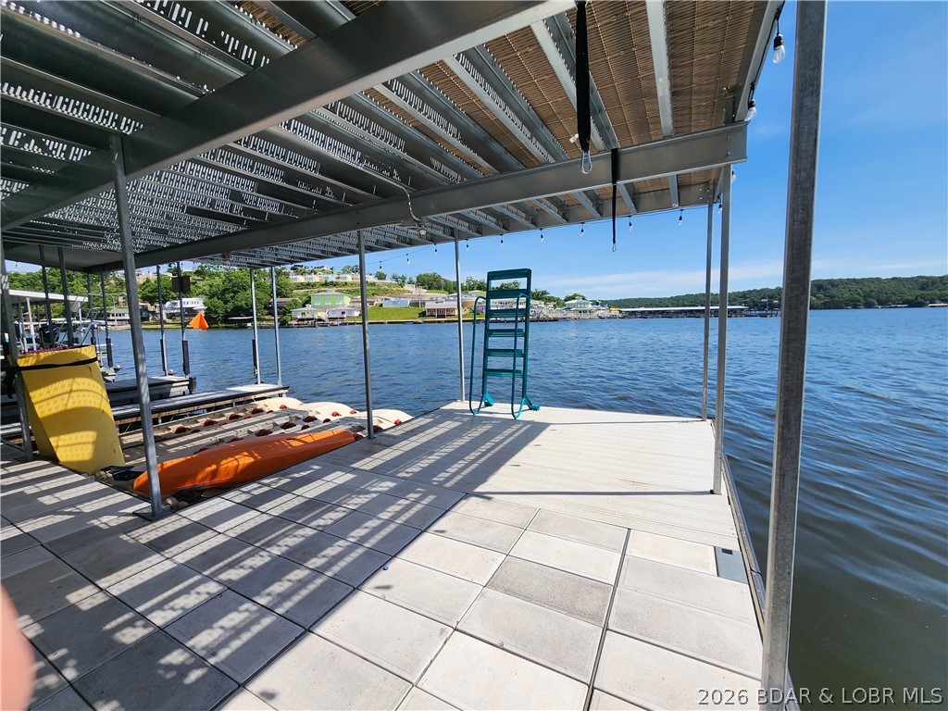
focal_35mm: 13
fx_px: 356
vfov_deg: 89.9
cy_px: 356
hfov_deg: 106.2
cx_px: 474
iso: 50
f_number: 2.2
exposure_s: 1/2128
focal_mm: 2.2
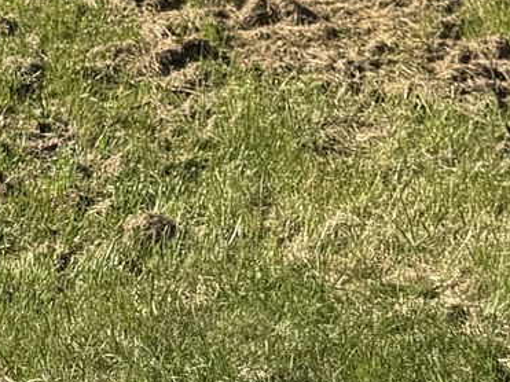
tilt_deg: +9.0
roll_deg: +0.7
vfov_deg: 8.1
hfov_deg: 13.2
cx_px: 139
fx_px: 2195
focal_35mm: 149
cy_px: -863
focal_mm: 6.76
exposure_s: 1/5348
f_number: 1.78
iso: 80
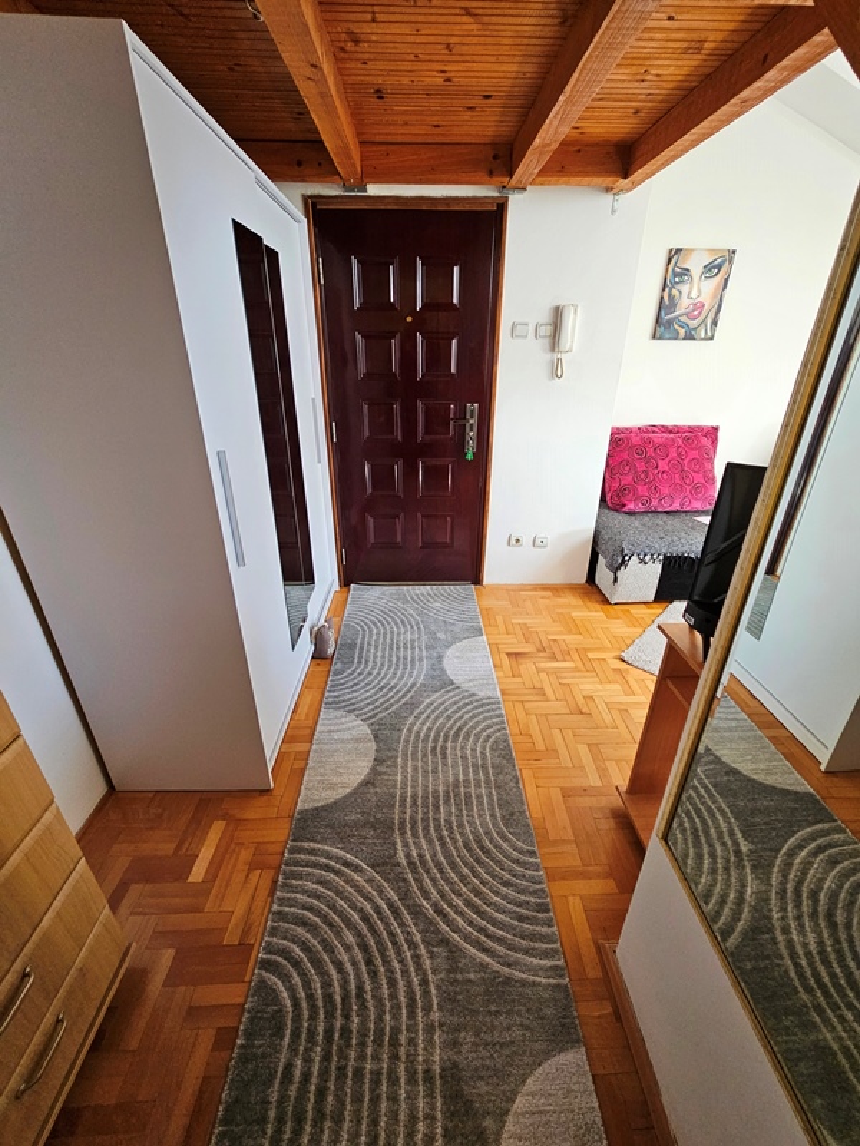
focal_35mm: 13
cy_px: 573
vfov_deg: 106.2
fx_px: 431
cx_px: 430
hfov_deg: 89.9
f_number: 2.2
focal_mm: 2.2
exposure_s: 1/70.8
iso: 250
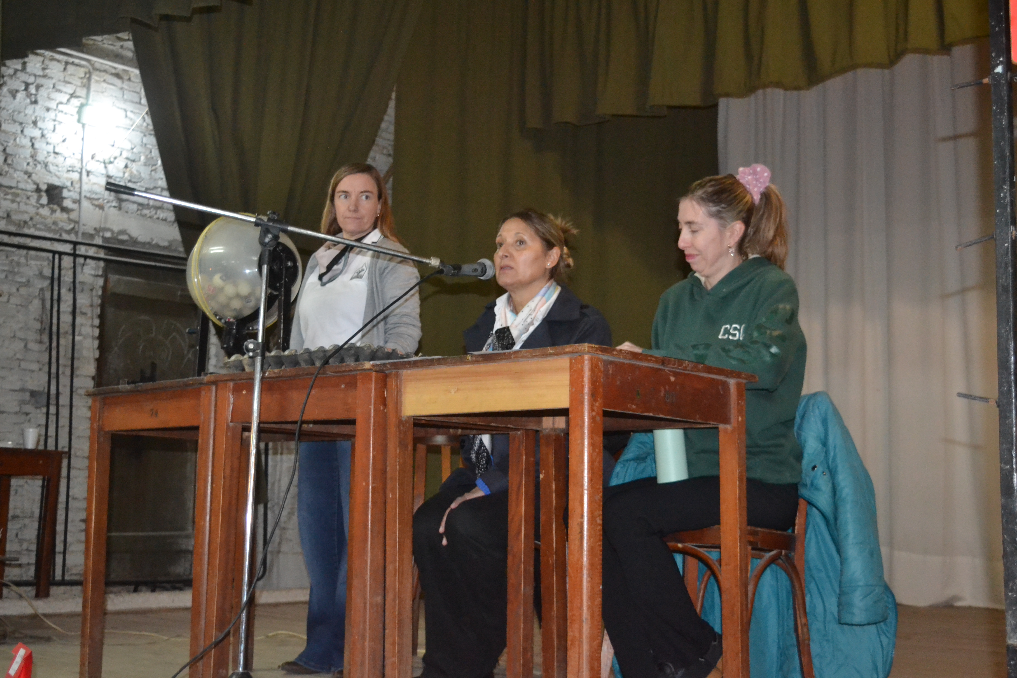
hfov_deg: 44.0
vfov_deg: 30.2
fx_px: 1257
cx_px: 507
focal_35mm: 45
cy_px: 334
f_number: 4.2
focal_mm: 29
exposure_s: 1/60
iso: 3200
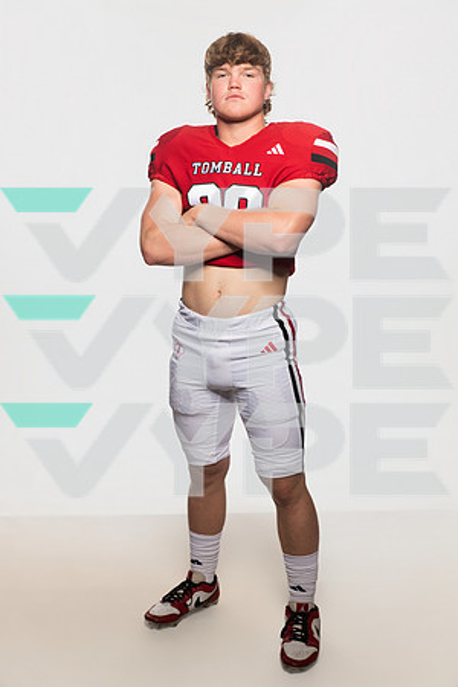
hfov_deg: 27.0
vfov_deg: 39.6
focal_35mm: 50
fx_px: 954
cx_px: 229
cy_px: 344
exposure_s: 1/200
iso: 500
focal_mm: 50
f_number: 6.3
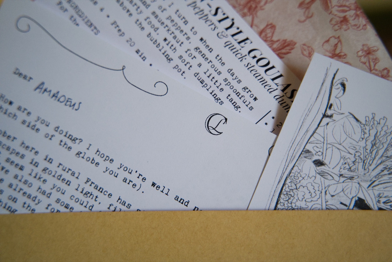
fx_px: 599
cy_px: 131
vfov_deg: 24.6
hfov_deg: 36.2
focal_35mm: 55
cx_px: 196
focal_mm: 55
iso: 3200
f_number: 2.8
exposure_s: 1/160
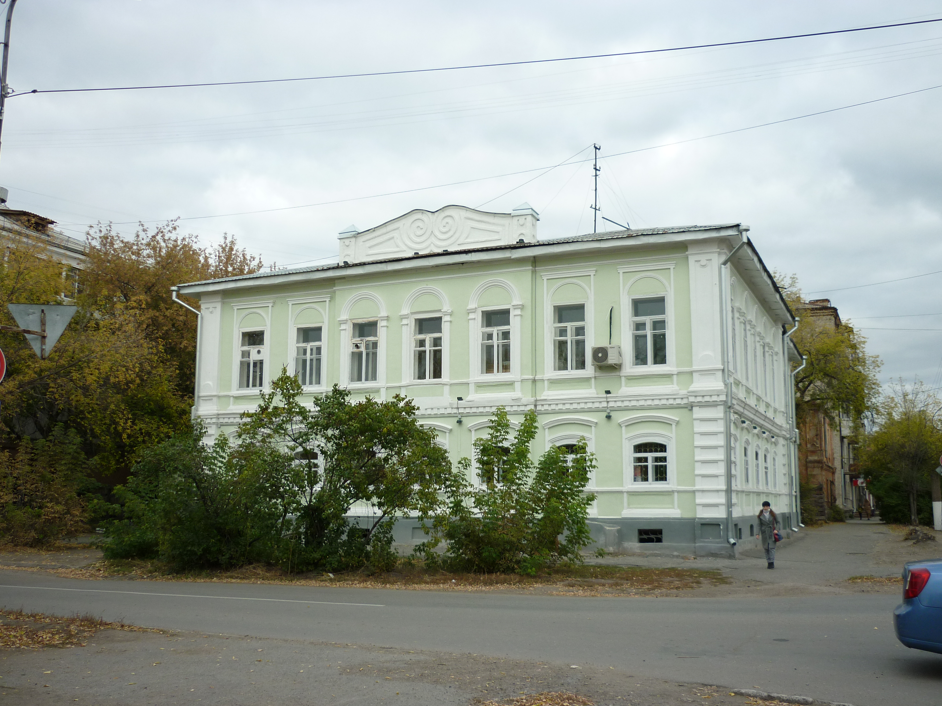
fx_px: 925
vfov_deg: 41.8
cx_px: 479
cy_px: 358
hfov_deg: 54.0
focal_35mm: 34
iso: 80
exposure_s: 1/400
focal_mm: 5.5
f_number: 2.8
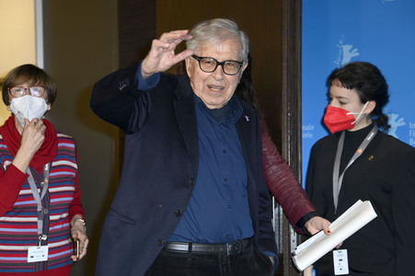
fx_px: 1152
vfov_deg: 13.7
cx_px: 208
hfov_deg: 20.4
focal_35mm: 100
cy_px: 138
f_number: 5.3
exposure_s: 1/160
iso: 800
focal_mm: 100
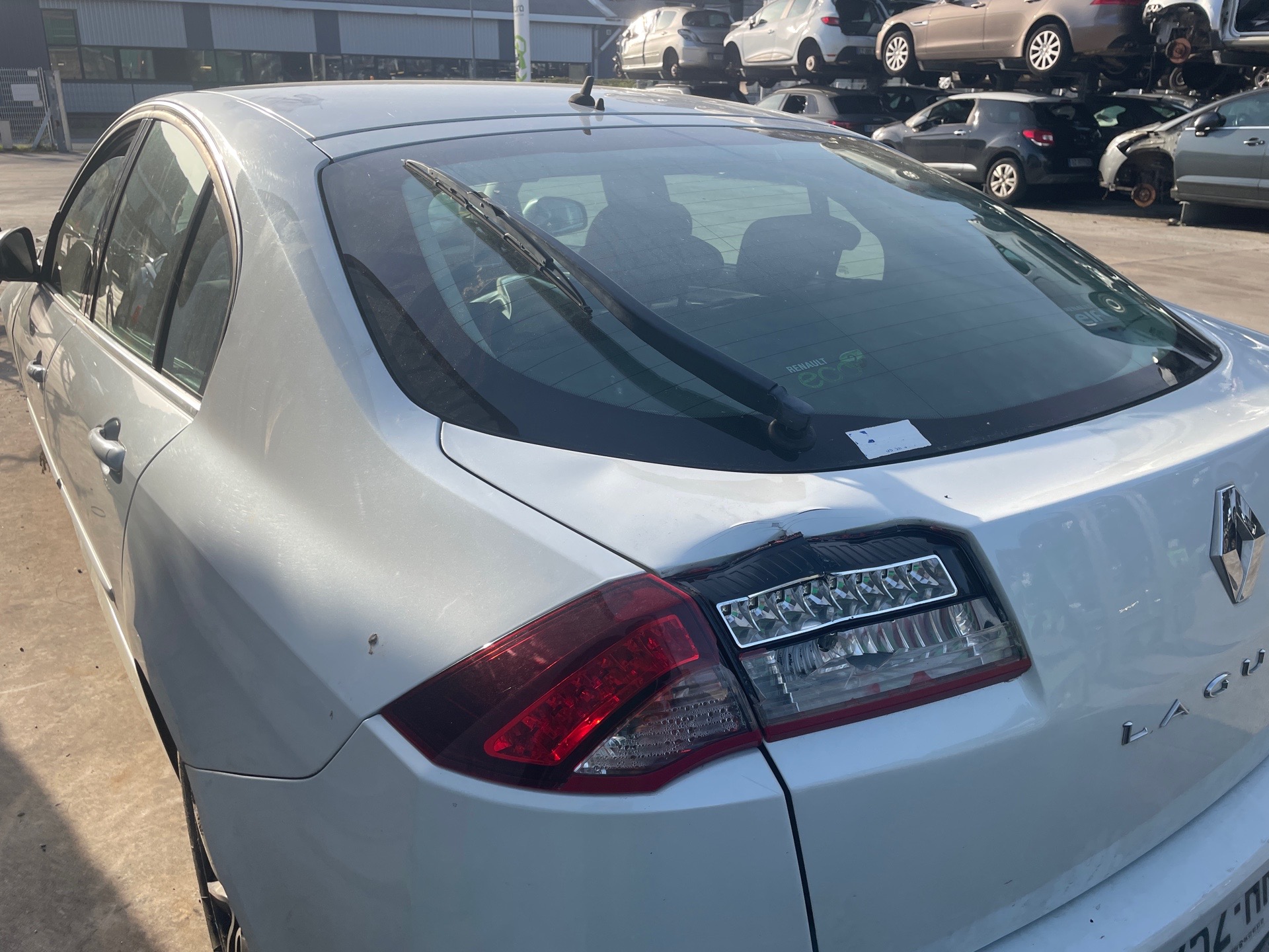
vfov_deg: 53.1
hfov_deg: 67.3
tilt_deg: -20.3
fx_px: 953
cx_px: 634
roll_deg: +0.6
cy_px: 476
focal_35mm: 26
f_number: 1.6
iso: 32
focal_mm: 4.2
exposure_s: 1/1553
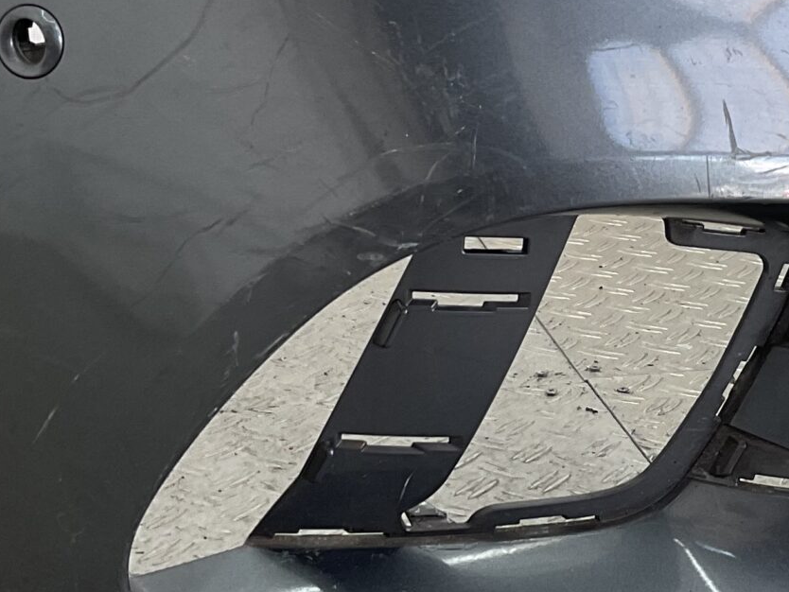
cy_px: 184
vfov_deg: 16.6
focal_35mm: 89
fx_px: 2029
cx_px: 750
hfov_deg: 21.4
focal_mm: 3
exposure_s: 1/120
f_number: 1.8
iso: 20
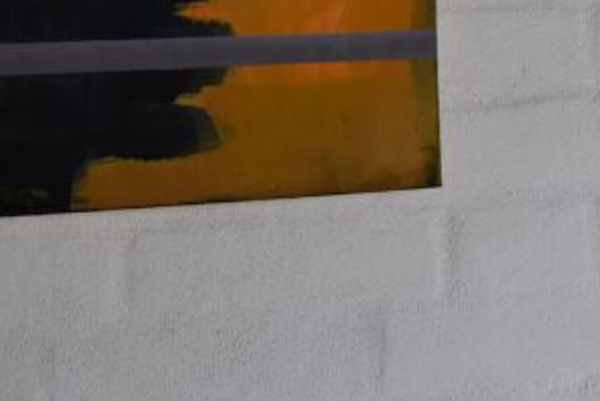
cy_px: -155
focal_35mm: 108
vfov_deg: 12.3
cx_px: -142
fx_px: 1797
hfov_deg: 17.9
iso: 280
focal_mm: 21
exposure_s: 1/250
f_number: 8
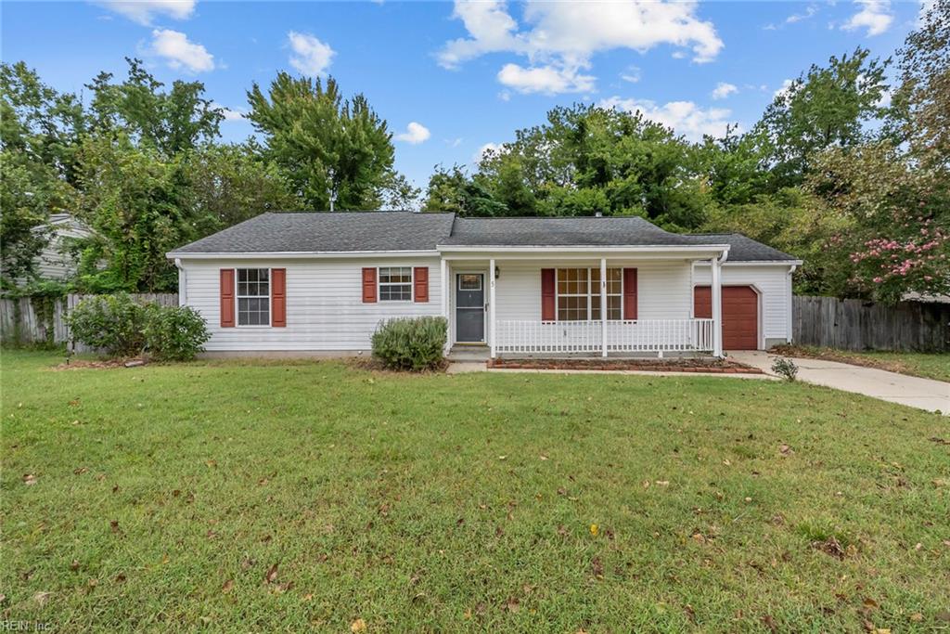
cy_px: 317
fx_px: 422
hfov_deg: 96.7
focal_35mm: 16
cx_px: 475
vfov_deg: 73.8
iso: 1000
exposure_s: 1/250
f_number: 7.1
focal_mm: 16
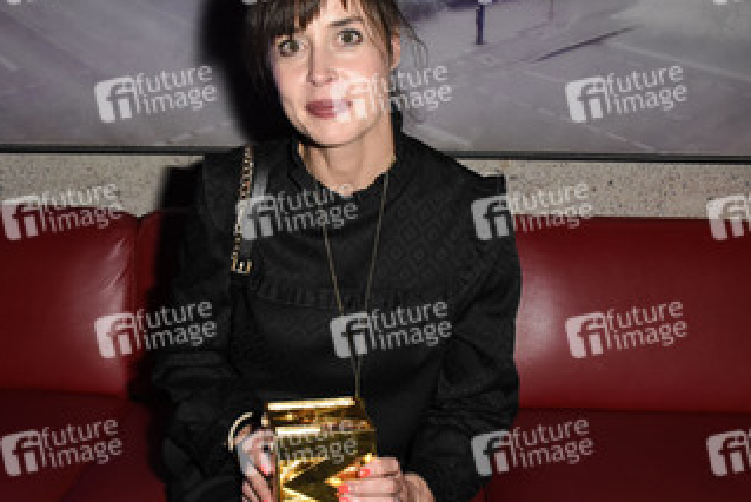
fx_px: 1016
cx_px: 328
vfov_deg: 27.7
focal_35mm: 49
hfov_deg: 40.5
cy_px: 271
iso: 3200
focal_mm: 23
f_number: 6.3
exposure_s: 1/125
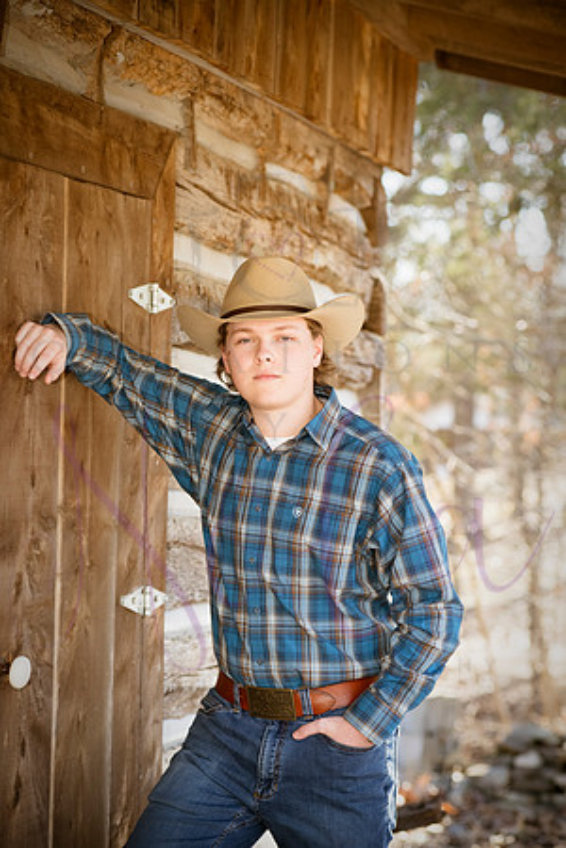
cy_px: 424
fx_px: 2476
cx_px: 283
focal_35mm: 105
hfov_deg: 13.0
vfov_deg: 19.5
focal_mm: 105
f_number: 4.5
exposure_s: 1/500
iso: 800
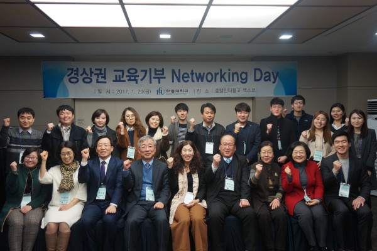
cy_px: 126
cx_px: 188
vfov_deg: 43.6
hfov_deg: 61.9
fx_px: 314
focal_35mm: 30
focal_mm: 20
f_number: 4
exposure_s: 1/40
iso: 400
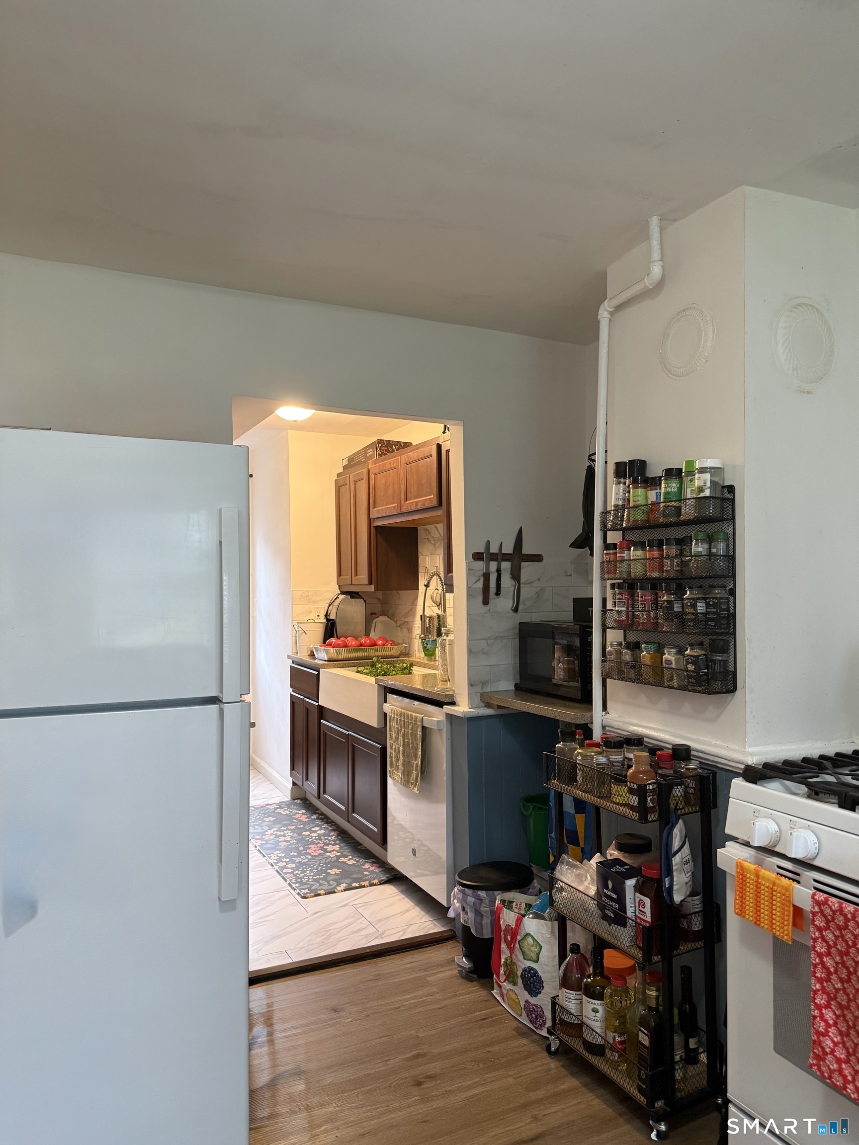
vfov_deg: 71.6
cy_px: 572
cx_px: 430
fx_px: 794
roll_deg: -0.3
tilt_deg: +0.2
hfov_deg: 56.8
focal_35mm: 24
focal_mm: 6.76
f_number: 1.78
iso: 320
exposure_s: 1/60
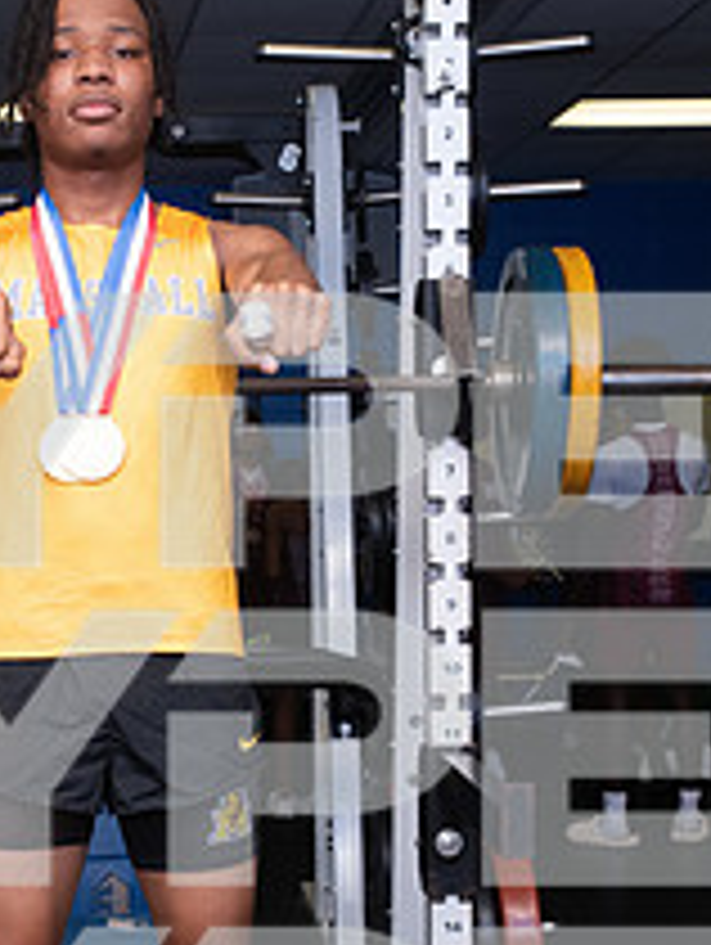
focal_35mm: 74
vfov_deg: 25.8
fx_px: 2022
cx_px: 117
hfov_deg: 19.7
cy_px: 752
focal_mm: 36
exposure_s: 1/400
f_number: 6.3
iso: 500
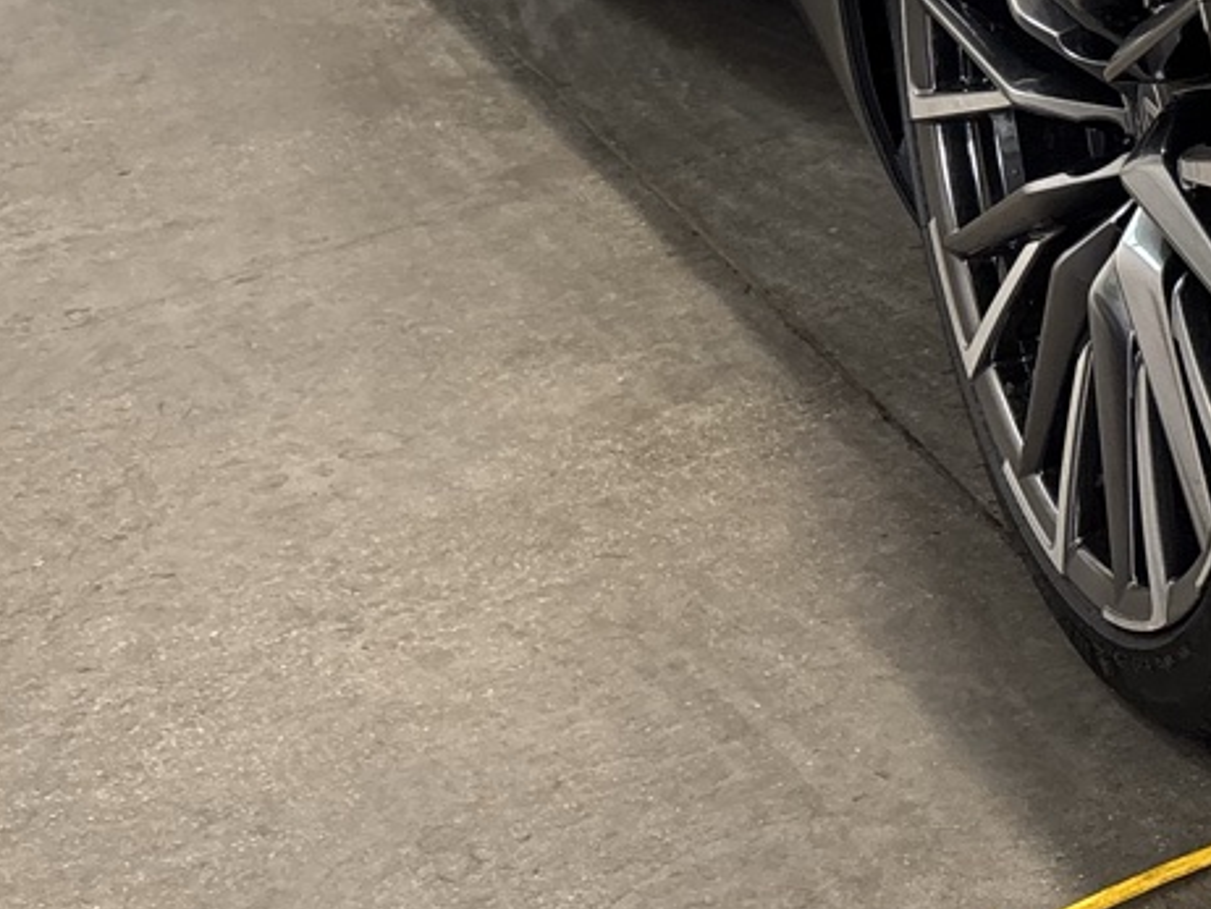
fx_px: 3150
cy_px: -456
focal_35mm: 90
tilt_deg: -8.7
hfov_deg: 18.6
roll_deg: +1.6
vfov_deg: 15.2
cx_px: 1934
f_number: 1.6
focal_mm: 5.96
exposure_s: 1/60
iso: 100
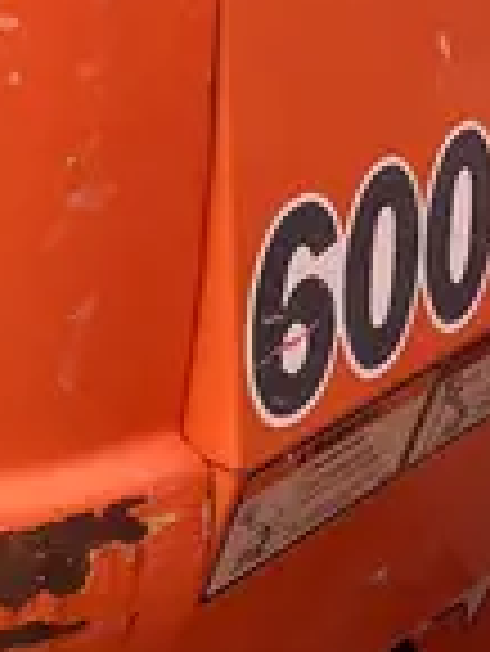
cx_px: -117
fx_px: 2469
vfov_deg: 14.7
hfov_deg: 11.1
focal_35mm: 131
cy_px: -43
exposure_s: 1/2024
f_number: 1.6
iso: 50
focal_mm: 5.1
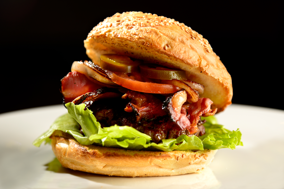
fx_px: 789
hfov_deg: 20.4
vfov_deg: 13.7
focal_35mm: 100
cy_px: 94
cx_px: 142
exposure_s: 1/80
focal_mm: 100
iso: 125
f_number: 5
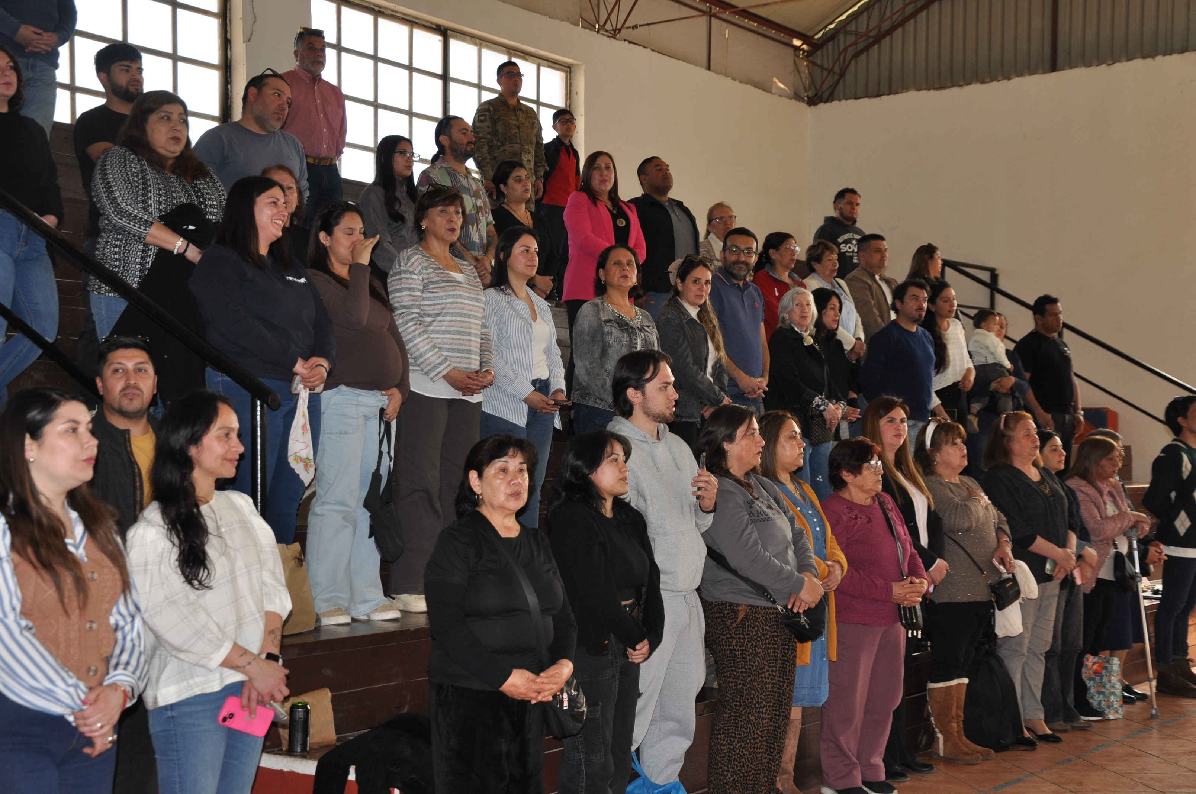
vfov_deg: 26.4
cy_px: 397
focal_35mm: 51
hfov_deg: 38.9
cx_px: 598
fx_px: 1692
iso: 400
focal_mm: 34
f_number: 4.2
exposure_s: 1/125
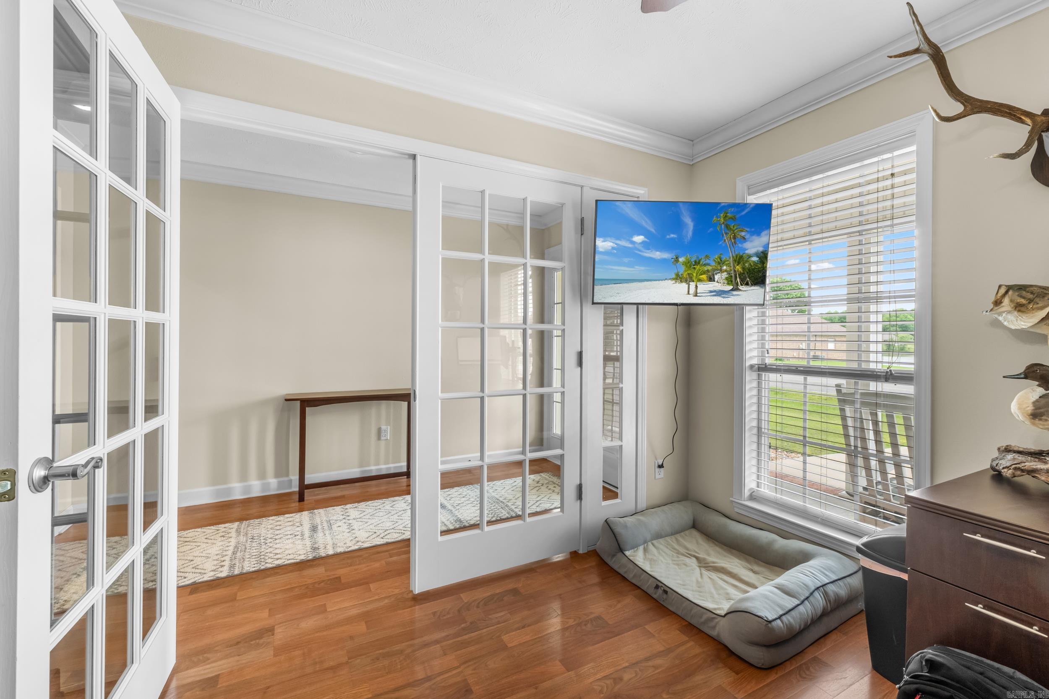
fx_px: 437
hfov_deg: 100.4
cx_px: 524
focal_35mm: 15
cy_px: 350
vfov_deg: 77.3
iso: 200
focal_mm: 10
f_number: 9
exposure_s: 1/10
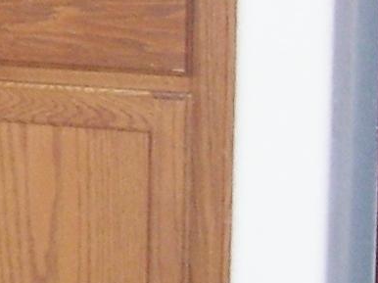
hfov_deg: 8.6
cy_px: -274
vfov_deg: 6.7
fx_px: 2346
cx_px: -442
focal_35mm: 215
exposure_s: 1/60
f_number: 2.7
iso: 80
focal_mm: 6
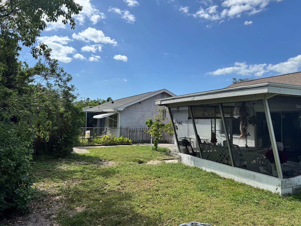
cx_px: 152
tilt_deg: +2.7
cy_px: 106
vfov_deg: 53.0
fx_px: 226
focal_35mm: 26
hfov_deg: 67.3
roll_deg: -0.4
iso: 80
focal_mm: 6.76
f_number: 1.78
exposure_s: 1/5814
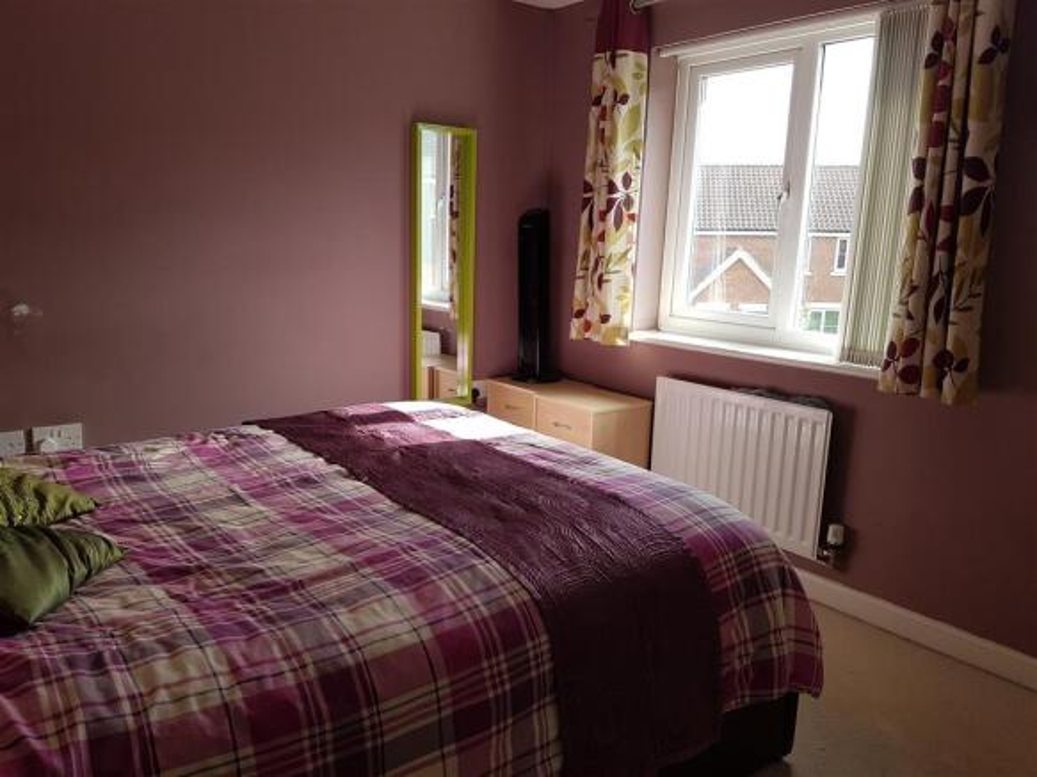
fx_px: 779
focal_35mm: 26
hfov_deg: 67.3
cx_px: 518
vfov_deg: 53.0
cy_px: 388
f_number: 1.7
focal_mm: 4.2
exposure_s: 1/212
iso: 50
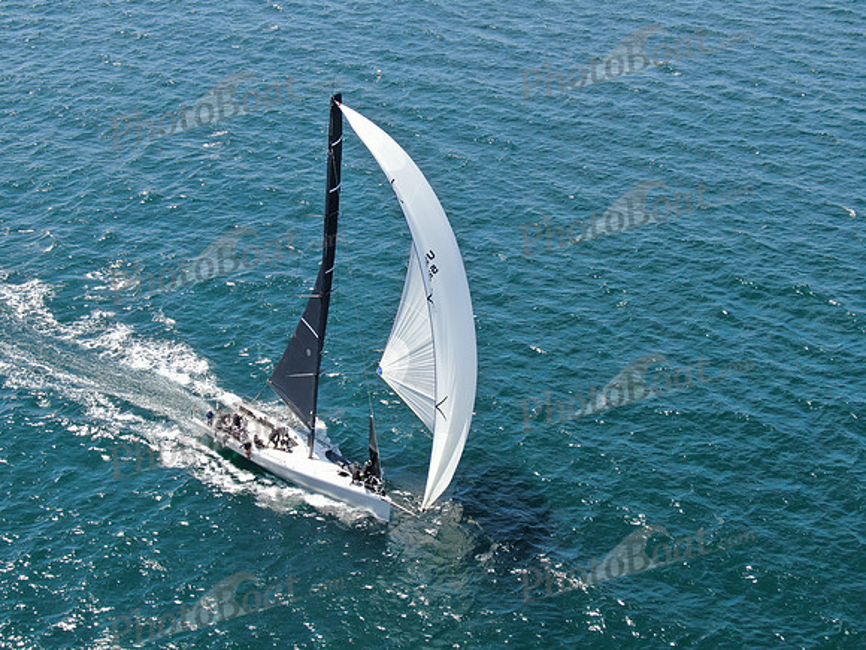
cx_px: 433
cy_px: 325
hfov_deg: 39.7
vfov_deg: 30.3
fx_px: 1201
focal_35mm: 48
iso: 100
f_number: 3.8
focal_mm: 8.6
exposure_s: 1/400
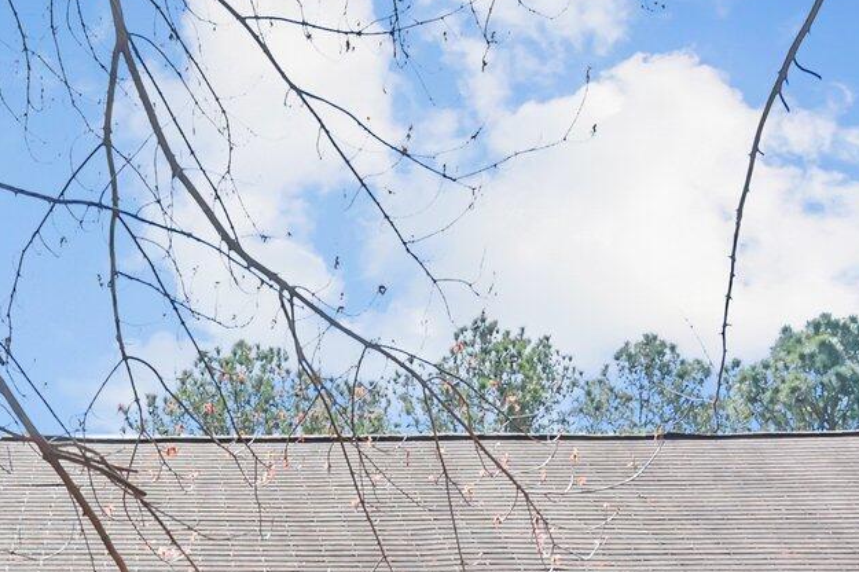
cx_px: 217
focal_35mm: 95
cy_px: 921
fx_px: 2266
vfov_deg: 13.4
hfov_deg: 21.3
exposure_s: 1/250
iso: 400
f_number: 8
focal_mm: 29
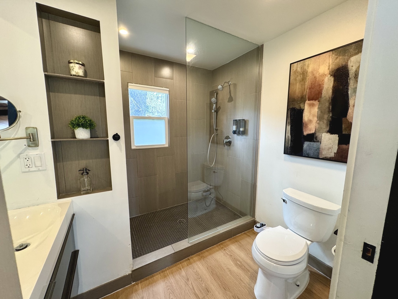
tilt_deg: -8.4
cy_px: 150
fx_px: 161
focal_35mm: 14
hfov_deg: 102.1
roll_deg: +0.1
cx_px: 199
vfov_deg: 85.7
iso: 160
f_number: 2.2
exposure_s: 1/60
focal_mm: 2.22
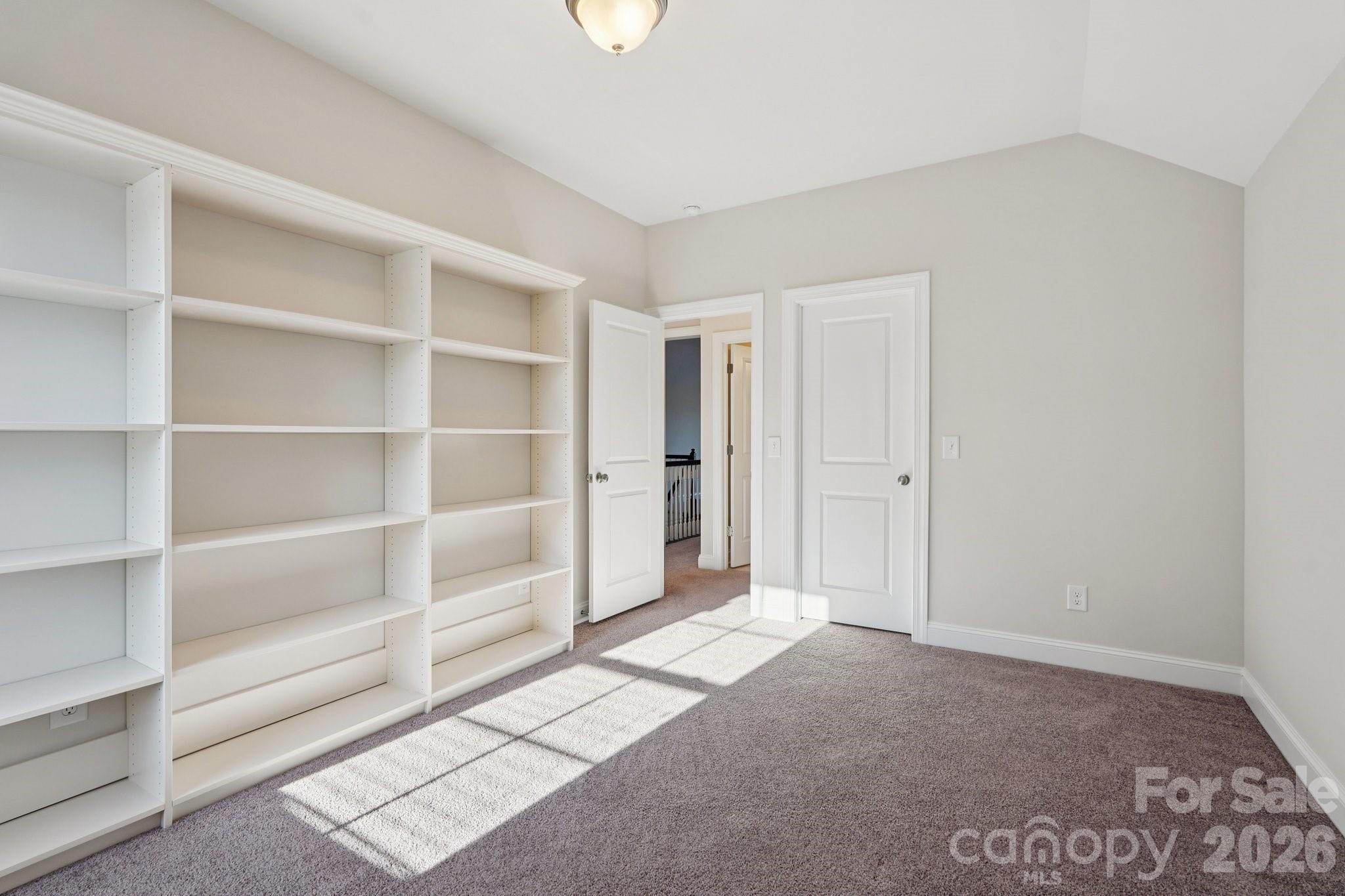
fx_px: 635
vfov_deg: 70.4
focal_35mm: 17
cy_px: 448
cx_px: 672
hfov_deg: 93.3
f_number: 8
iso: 400
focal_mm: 17
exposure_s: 1/60
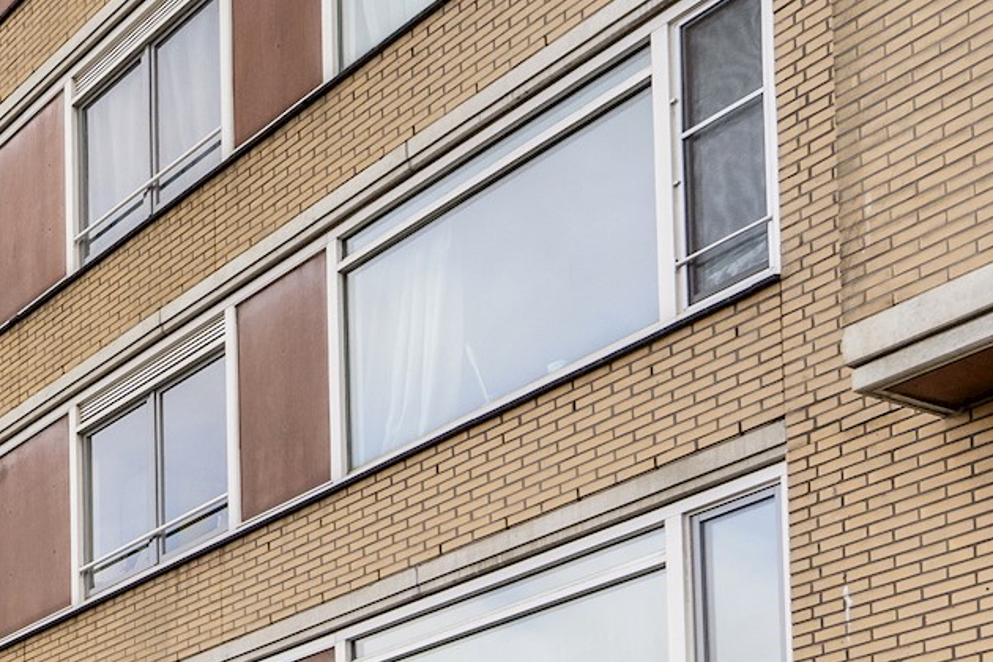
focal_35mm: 61
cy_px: 719
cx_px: -311
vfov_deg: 21.2
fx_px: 1682
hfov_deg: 27.3
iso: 800
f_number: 8
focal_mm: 20
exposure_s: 1/400
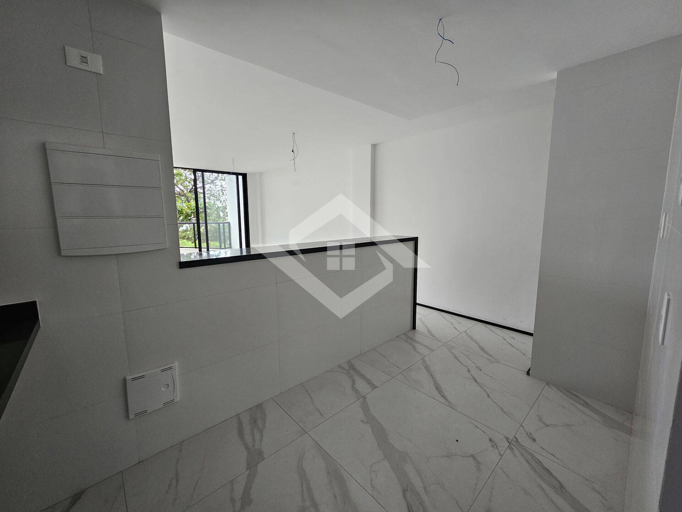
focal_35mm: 13
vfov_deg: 89.9
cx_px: 341
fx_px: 256
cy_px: 256
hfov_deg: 106.2
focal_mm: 2.2
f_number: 2.2
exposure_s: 1/77.4
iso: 125
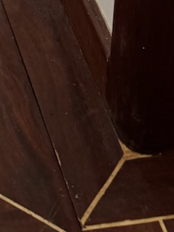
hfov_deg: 9.5
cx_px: -55
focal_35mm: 154
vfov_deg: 9.5
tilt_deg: -10.7
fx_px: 1033
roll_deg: -2.0
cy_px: -497
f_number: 1.78
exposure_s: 1/136
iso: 64
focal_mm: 6.86
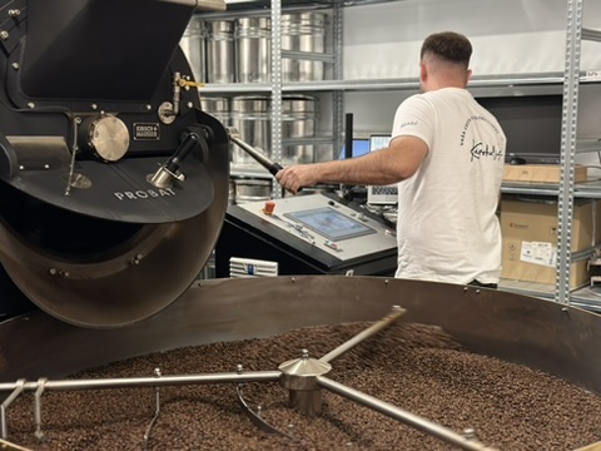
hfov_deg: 39.7
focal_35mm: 48
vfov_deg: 30.3
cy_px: 226
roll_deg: +0.3
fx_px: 833
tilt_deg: -7.5
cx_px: 300
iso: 100
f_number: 1.78
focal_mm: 6.86
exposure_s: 1/50
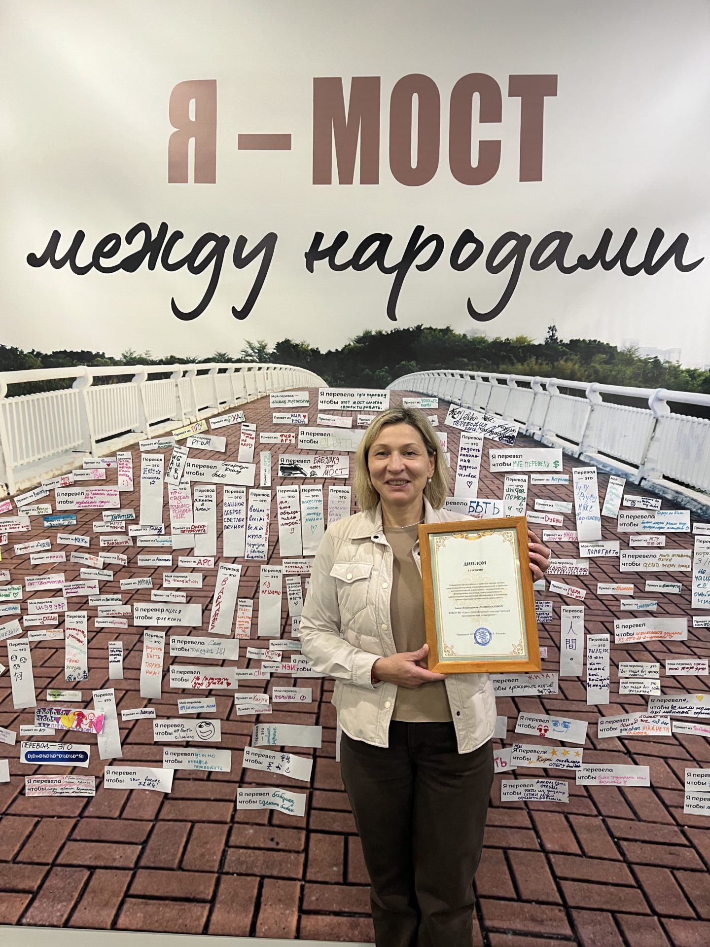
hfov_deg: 53.1
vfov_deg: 67.3
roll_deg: -0.7
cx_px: 355
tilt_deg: -1.9
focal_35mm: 26
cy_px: 474
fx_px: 711
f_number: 1.6
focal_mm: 5.1
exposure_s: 1/50
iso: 80
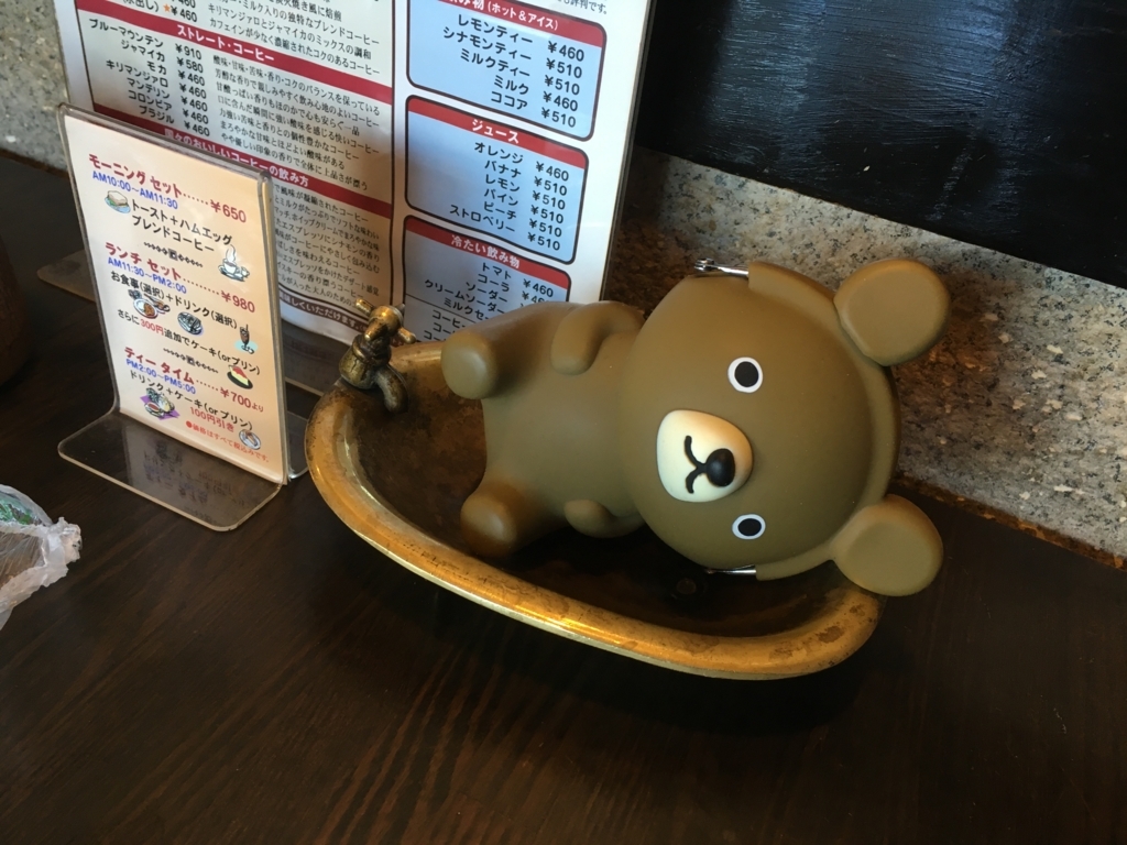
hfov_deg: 61.7
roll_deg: -8.1
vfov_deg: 48.2
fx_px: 944
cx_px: 564
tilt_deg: -36.4
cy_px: 422
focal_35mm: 29
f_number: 2.2
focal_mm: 4.15
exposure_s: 1/30
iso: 64
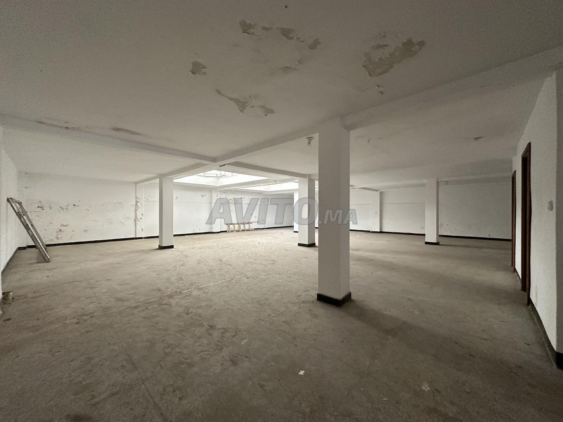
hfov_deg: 102.1
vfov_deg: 85.7
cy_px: 211
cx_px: 282
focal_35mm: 14
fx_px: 228
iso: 250
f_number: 2.2
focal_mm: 2.22
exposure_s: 1/99
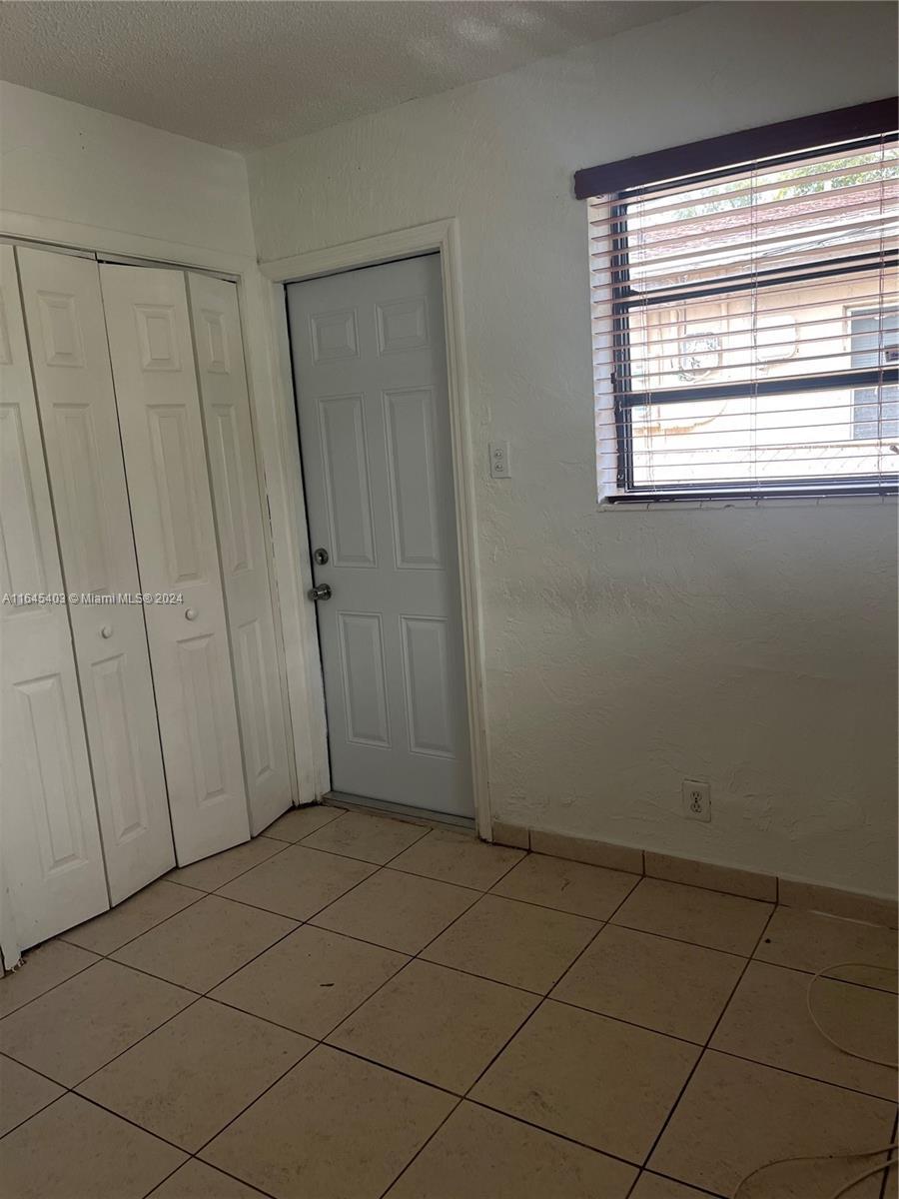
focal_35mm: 26
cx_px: 450
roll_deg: +3.9
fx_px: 900
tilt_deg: -8.8
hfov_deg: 53.1
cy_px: 600
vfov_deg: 67.3
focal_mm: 5.1
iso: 64
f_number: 1.6
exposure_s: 1/120
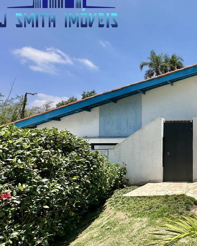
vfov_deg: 62.0
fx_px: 204
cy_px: 140
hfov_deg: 37.1
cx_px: 244
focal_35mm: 28
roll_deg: -0.2
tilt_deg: +1.1
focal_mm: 2.22
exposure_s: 1/4464
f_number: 2.2
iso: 50
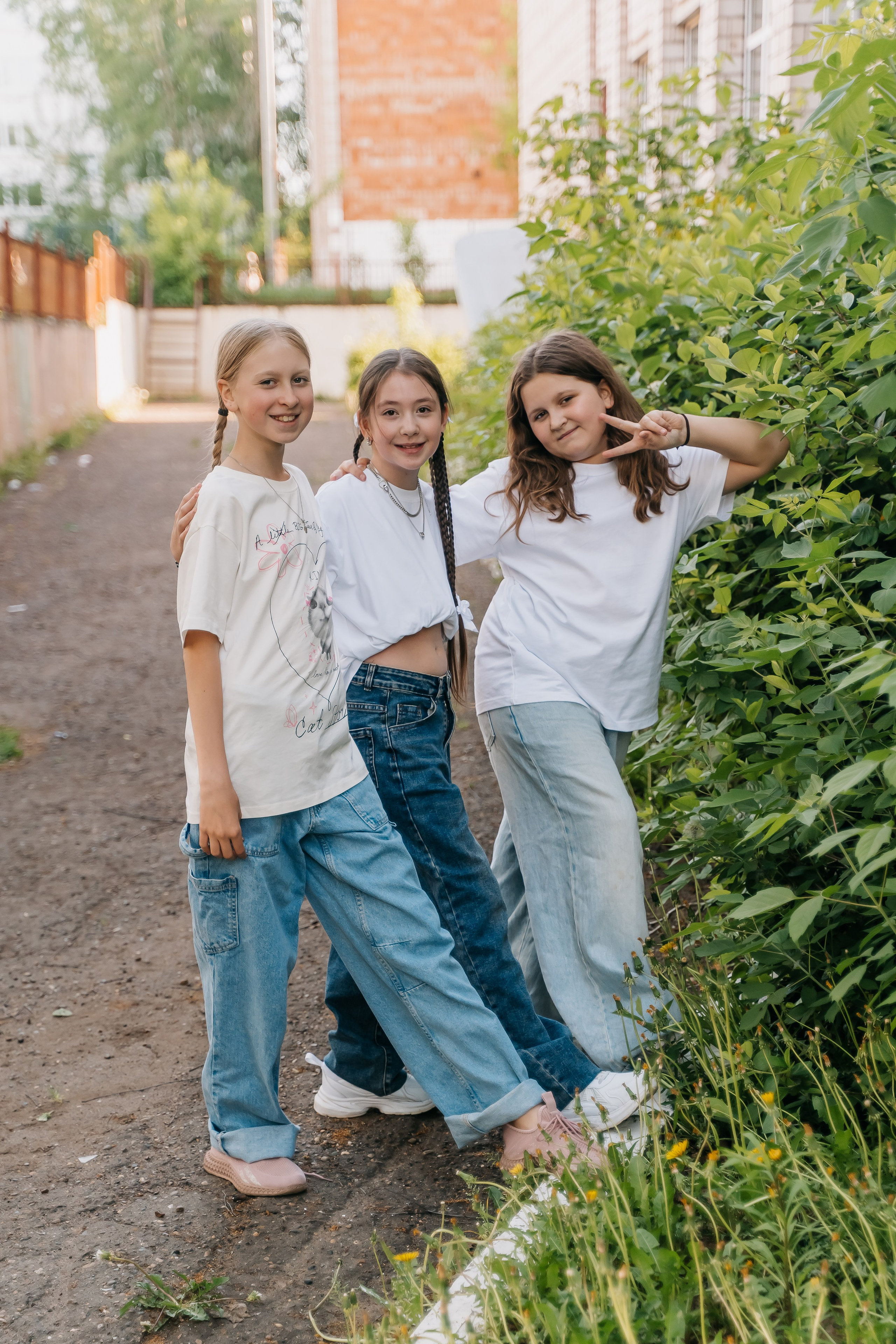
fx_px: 2240
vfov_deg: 33.4
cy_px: 672
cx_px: 448
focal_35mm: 60
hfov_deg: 22.6
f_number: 2.8
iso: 500
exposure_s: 1/640
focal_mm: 60
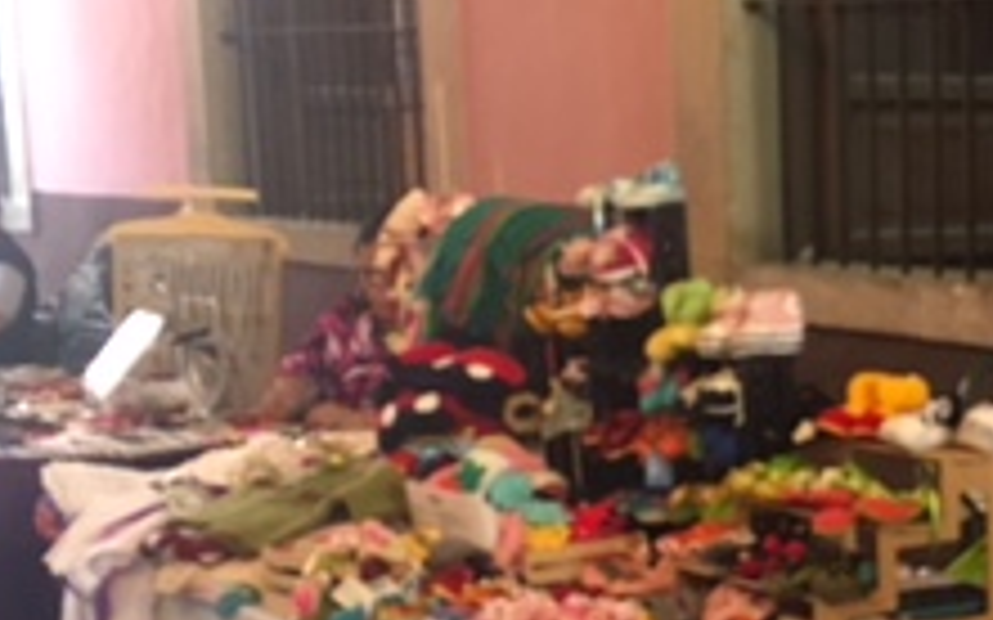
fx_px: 2408
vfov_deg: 14.6
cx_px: 993
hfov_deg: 22.4
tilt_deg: -9.0
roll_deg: +0.2
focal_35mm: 89
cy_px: 499
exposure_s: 1/24
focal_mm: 4.15
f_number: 2.2
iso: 200
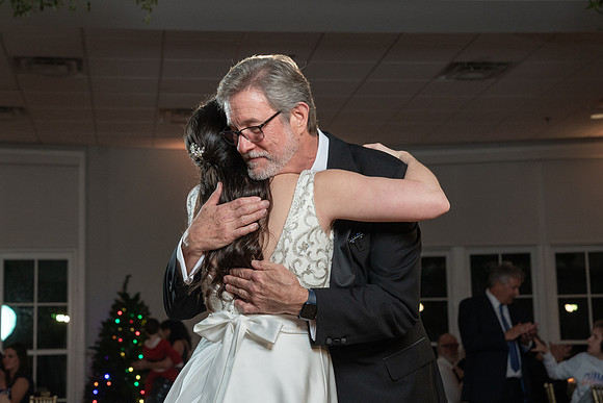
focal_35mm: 72
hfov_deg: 28.0
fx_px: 1208
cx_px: 272
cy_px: 221
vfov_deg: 18.9
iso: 2000
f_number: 5.6
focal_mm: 64
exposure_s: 1/200
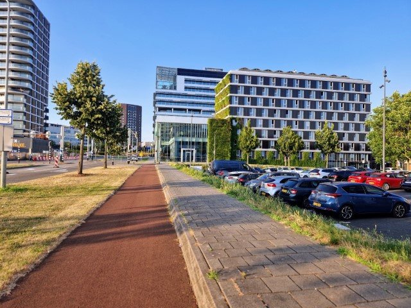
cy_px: 154
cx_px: 206
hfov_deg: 73.9
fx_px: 273
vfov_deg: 58.9
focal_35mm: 23
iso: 50
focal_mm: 5.4
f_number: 1.8
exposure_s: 1/473
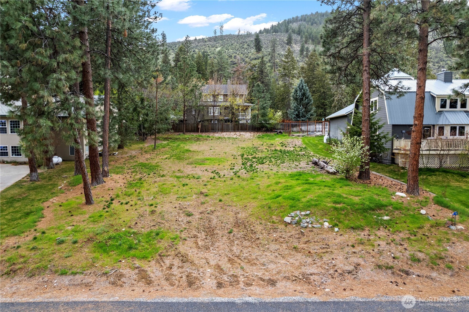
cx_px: 234
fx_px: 286
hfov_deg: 78.6
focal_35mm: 22
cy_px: 156
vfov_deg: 57.2
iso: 100
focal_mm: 8.38
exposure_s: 1/200
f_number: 2.8
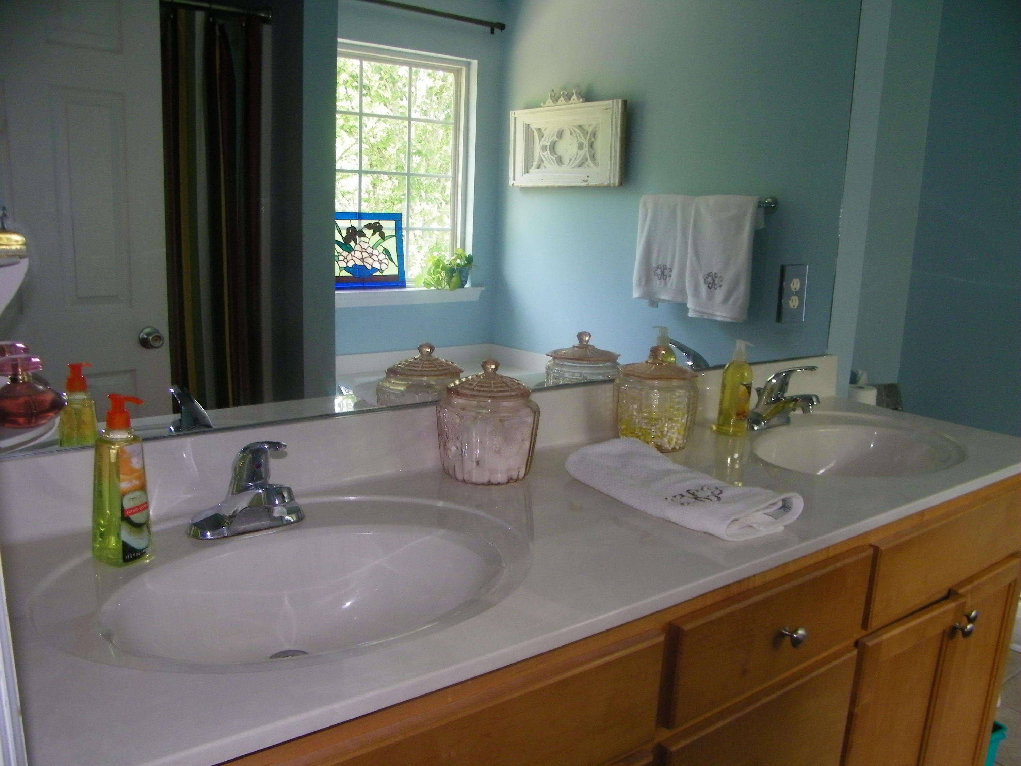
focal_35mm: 28
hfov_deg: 63.4
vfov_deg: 49.7
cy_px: 383
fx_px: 826
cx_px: 510
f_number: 3.5
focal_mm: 5
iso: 160
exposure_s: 1/50
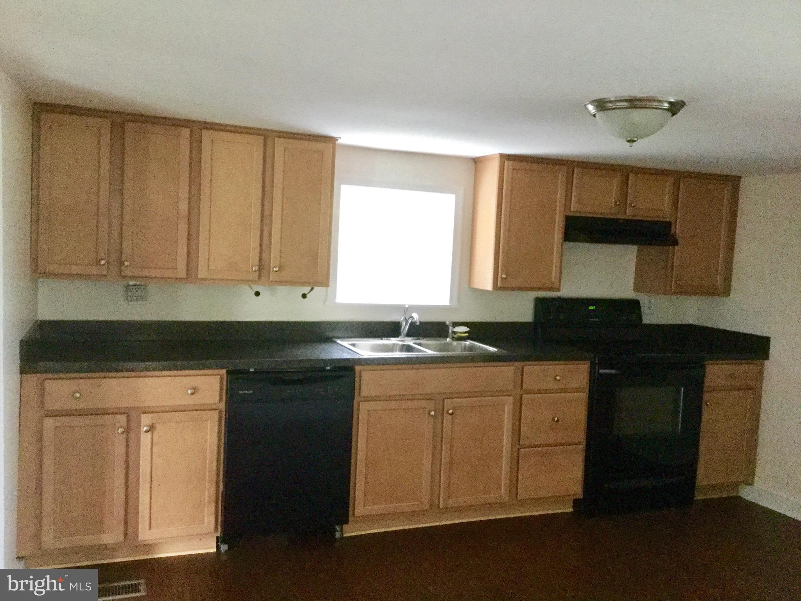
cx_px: 400
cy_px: 300
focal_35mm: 31
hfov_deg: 58.4
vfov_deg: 45.4
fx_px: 717
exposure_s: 1/15
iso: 320
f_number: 2.4
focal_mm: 3.3
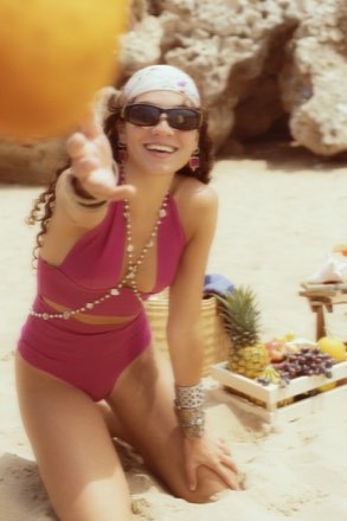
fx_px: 723
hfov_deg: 27.0
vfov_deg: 39.6
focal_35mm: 50
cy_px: 260
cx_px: 174
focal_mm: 50
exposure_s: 1/640
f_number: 4.5
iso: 100
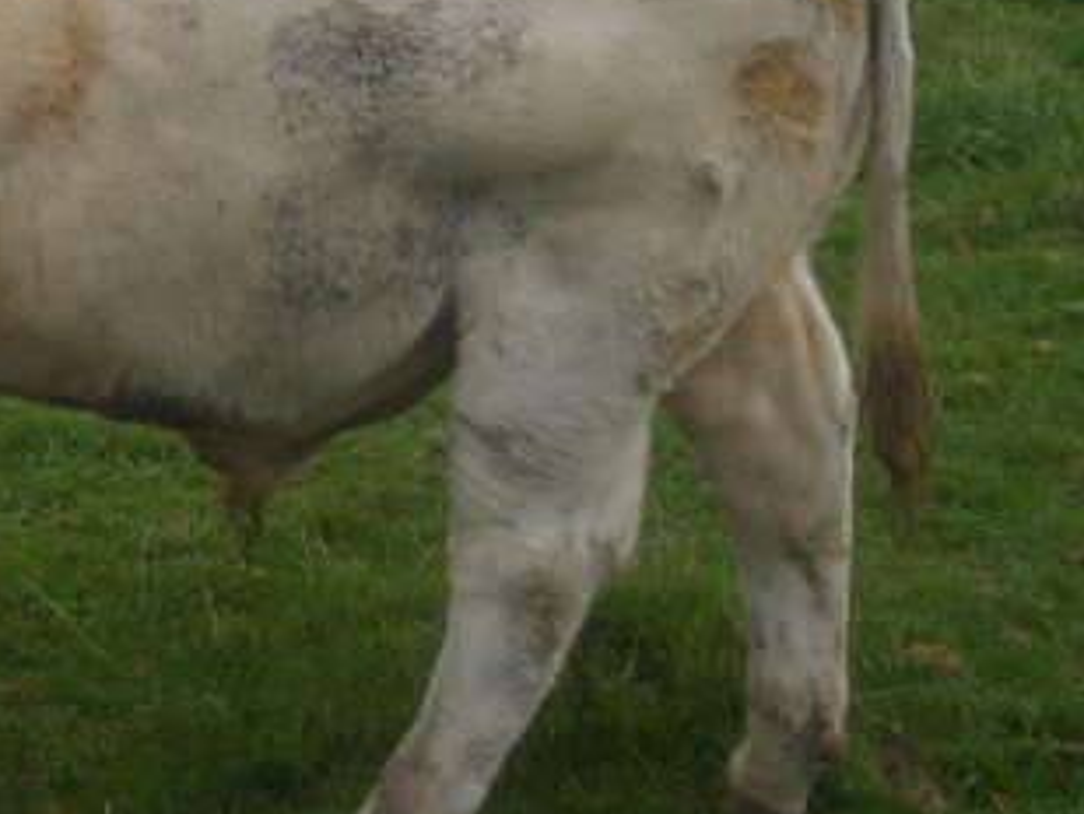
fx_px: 3164
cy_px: 102
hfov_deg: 18.8
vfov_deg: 14.5
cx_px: -35
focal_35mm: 101
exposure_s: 1/320
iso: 100
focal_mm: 7.1
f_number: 3.2
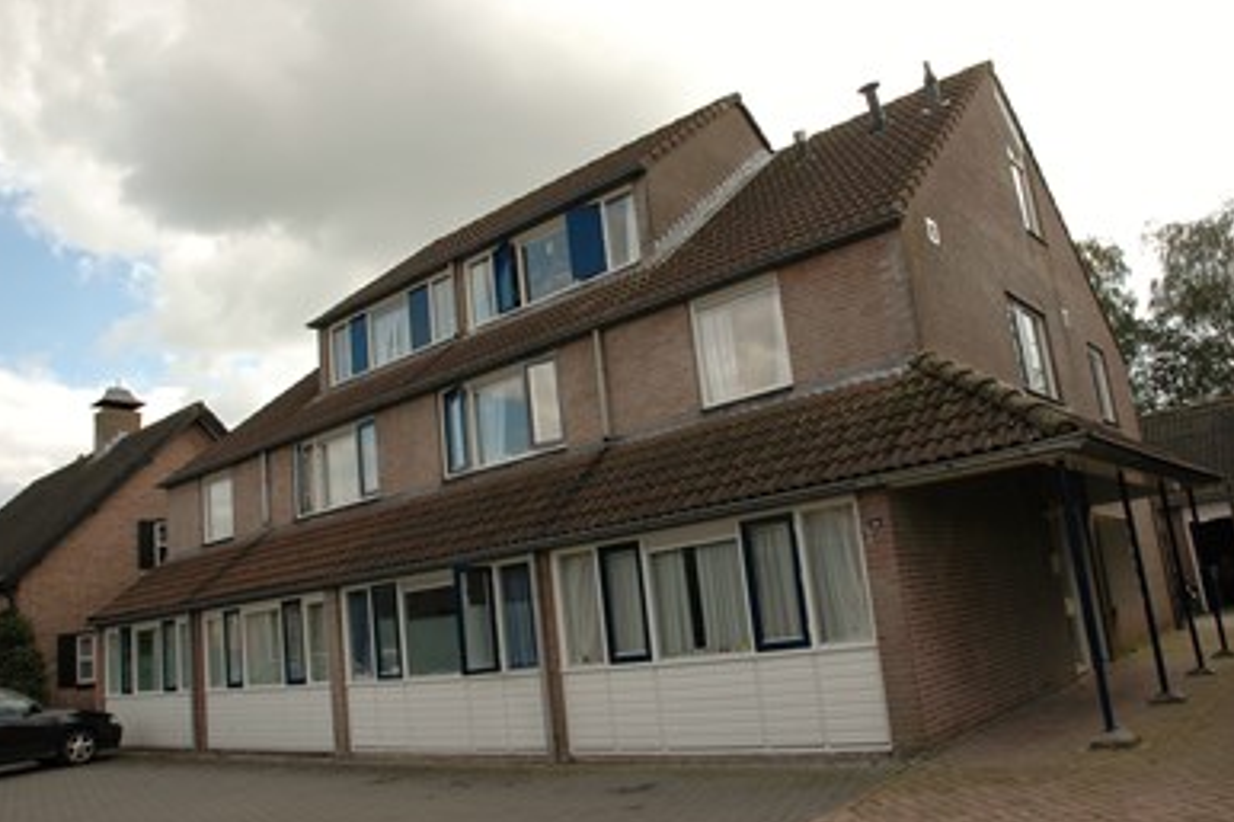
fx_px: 959
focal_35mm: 28
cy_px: 409
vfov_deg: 46.4
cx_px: 604
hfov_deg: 65.5
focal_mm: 18
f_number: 8
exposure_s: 1/250
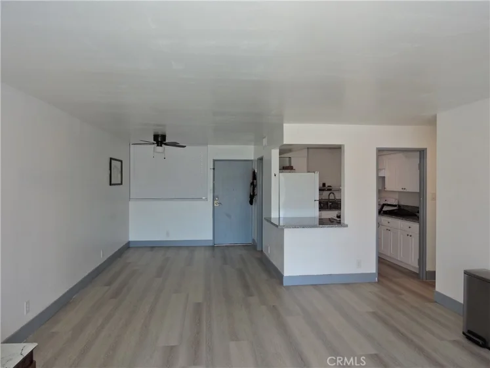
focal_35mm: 24
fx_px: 340
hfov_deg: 71.6
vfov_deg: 56.8
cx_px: 245
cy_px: 184
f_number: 3.3
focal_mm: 4.3
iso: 100
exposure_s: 1/50
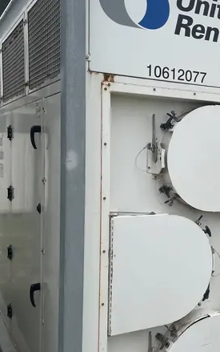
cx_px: 196
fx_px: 441
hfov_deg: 27.1
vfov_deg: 43.4
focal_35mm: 46
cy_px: 190
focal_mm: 4.2
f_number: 1.6
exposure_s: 1/2304
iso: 32
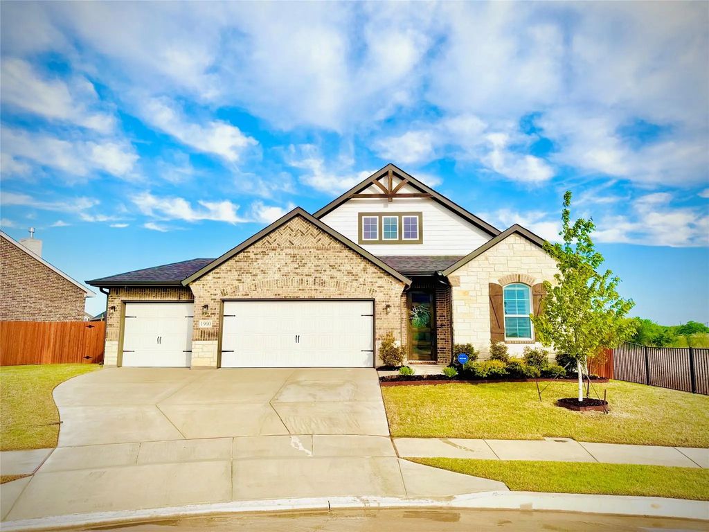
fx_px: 492
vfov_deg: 56.8
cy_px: 266
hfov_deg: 71.6
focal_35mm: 24
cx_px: 354
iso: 80
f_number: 1.78
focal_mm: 6.76
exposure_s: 1/4950
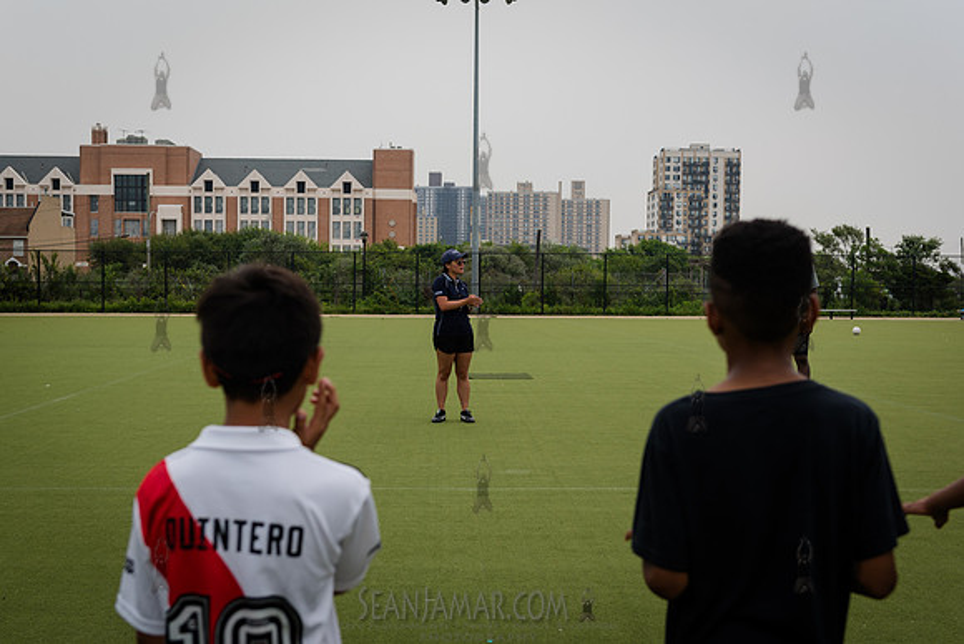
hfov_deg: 42.5
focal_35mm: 46
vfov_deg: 29.1
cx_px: 460
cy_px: 351
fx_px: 1238
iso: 250
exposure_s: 1/1600
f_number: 4
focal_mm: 42
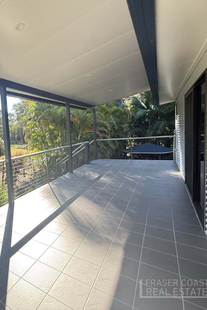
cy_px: 151
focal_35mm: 20
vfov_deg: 84.0
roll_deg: +4.8
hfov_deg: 53.0
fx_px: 173
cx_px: 15
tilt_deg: -4.4
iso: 64
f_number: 2.2
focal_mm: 2.22
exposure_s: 1/140
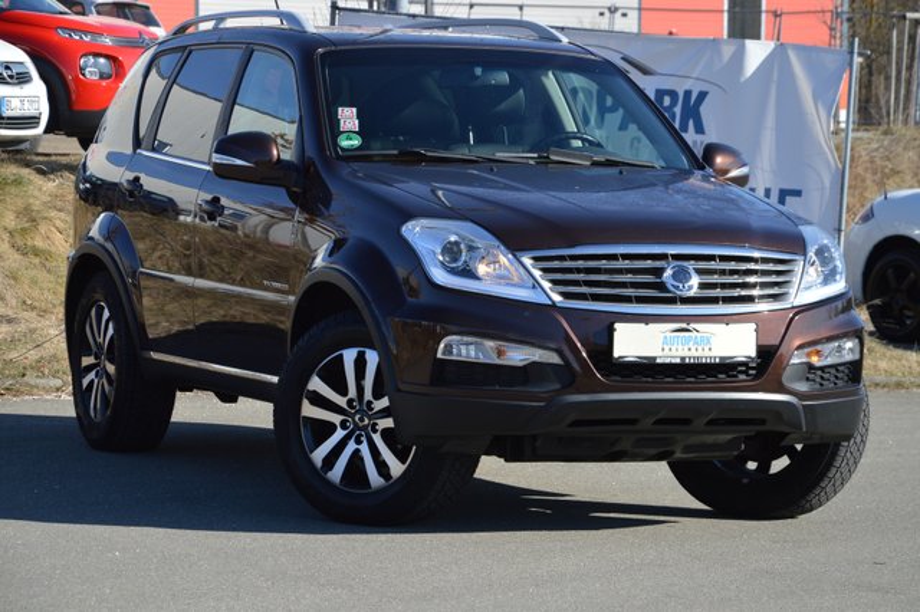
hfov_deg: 14.0
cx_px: 460
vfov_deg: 9.3
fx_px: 3755
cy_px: 306
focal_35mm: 147
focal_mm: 98
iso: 100
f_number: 7.1
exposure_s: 1/200
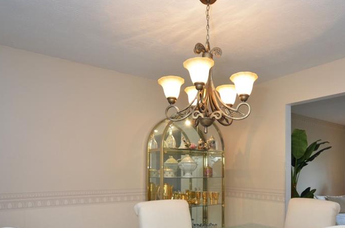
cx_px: 213
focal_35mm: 27
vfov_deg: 46.5
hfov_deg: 66.7
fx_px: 258
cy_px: 160
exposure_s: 1/50
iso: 800
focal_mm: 12
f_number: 5.6
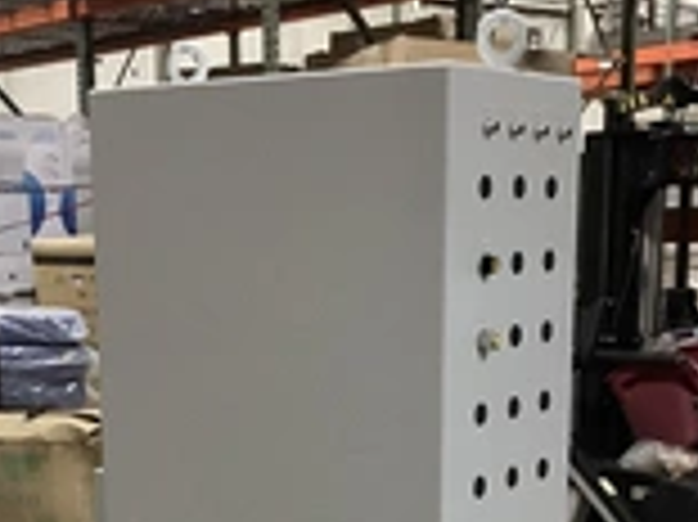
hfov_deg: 24.4
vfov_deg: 17.7
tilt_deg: -13.7
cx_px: 275
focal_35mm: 80
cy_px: 598
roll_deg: +0.8
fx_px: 1612
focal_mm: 3.3
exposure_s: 1/30
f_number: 2.4
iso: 500
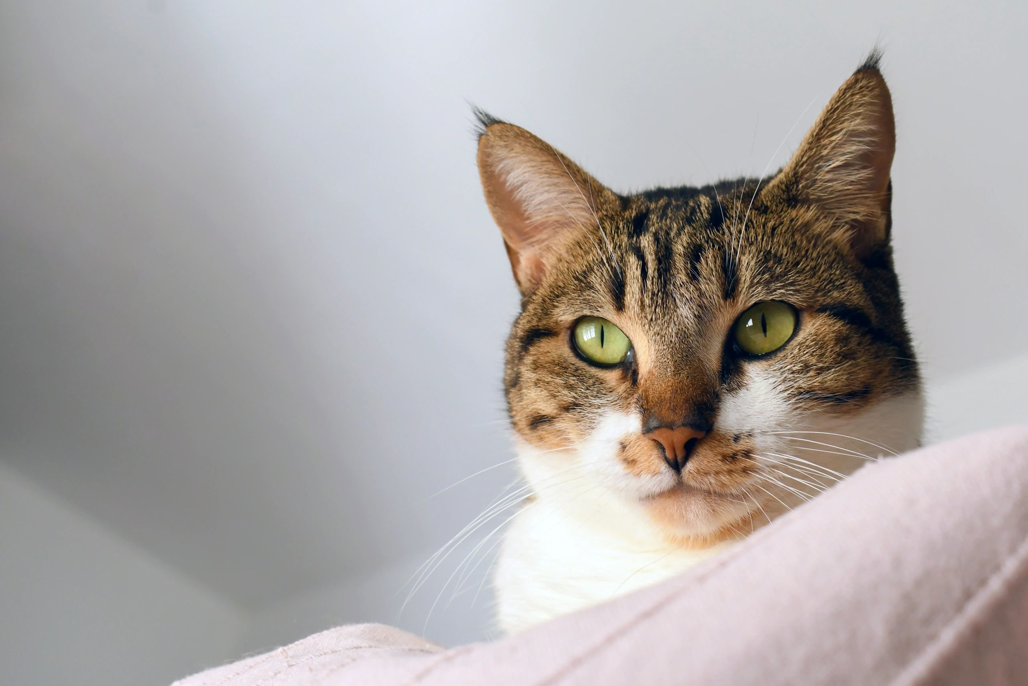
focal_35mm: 51
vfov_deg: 26.5
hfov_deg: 38.9
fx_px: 1456
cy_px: 343
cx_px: 514
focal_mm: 34
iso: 640
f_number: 8
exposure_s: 1/80
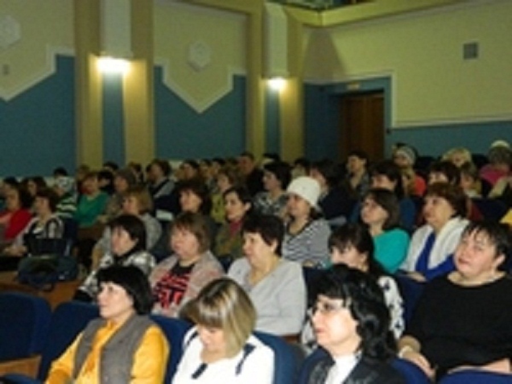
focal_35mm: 47
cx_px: 256
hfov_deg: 40.4
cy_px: 192
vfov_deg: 30.9
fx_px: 695
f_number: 3.6
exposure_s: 1/50
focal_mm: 8.4
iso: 720
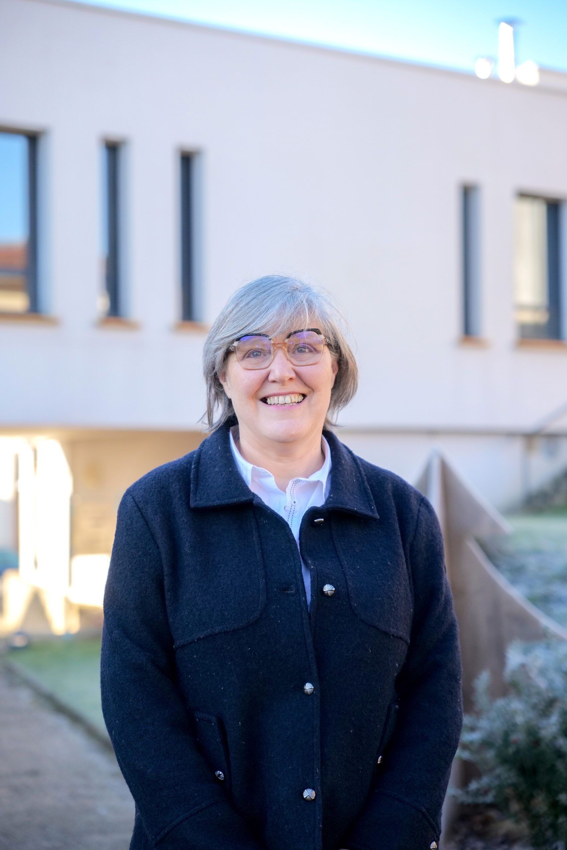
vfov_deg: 28.8
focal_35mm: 70
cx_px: 284
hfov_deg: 19.5
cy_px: 425
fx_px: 1653
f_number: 3.2
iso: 1250
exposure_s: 1/2000
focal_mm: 70
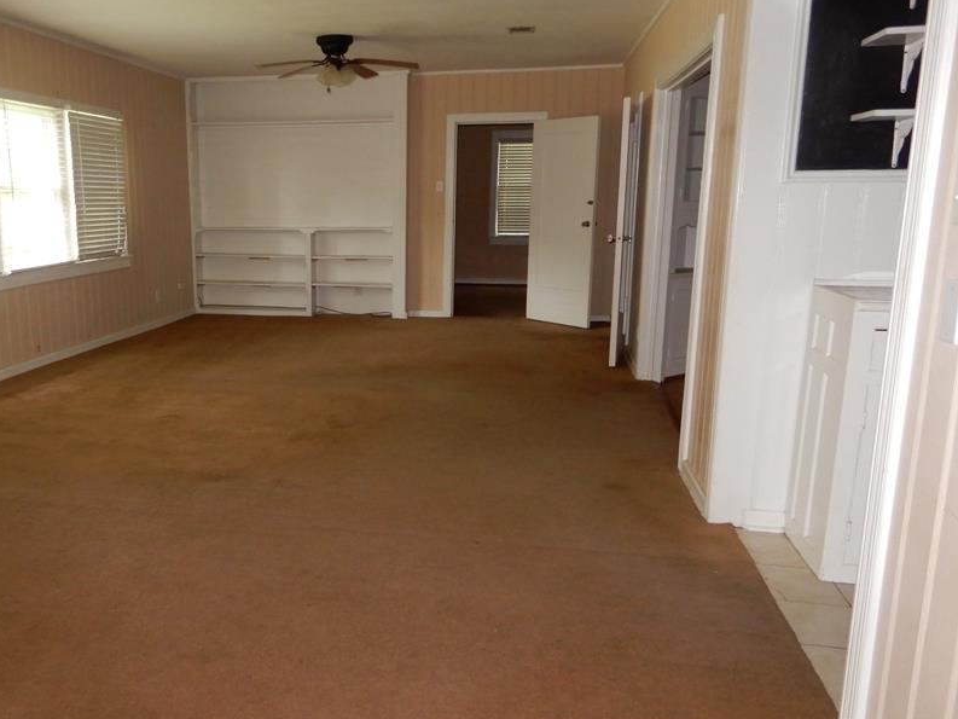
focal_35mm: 31
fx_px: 858
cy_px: 400
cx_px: 360
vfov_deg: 45.4
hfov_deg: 57.6
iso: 320
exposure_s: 1/30
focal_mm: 4.3
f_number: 3.4
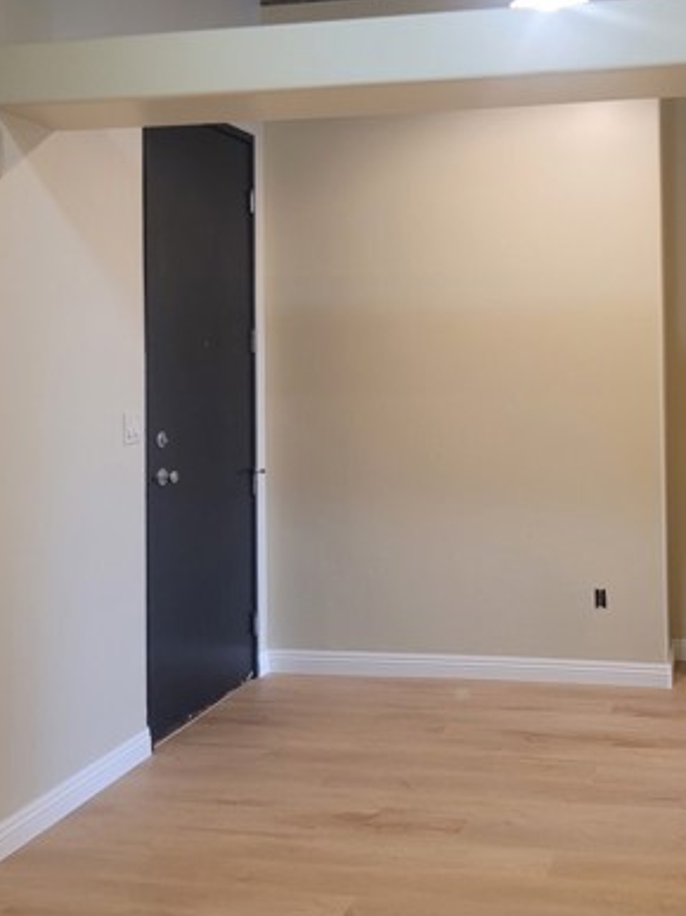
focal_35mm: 43
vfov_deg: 43.6
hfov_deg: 33.1
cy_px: 353
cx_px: 483
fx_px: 1137
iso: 200
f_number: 1.8
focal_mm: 5.4
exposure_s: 1/40
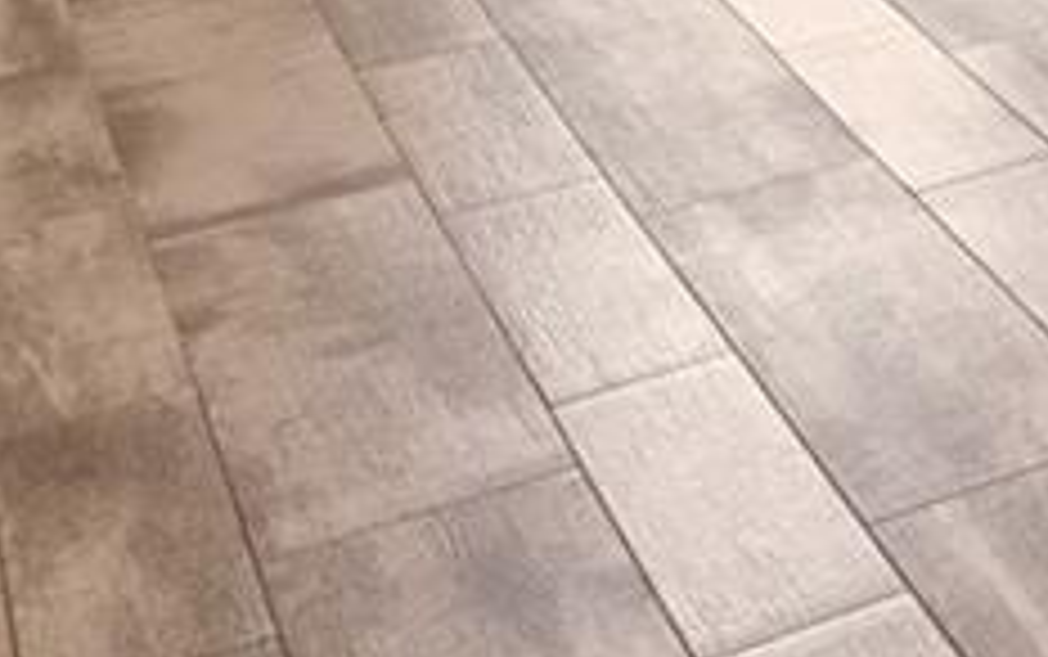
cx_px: 2717
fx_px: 2801
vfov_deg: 10.9
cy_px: -1004
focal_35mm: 98
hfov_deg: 13.3
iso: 320
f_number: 8
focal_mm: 14
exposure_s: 1/2.5
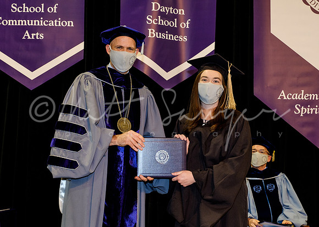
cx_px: 169
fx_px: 544
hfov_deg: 32.7
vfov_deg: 23.6
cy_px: 130
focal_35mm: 60
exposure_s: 1/80
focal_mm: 29.2
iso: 800
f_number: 4.5
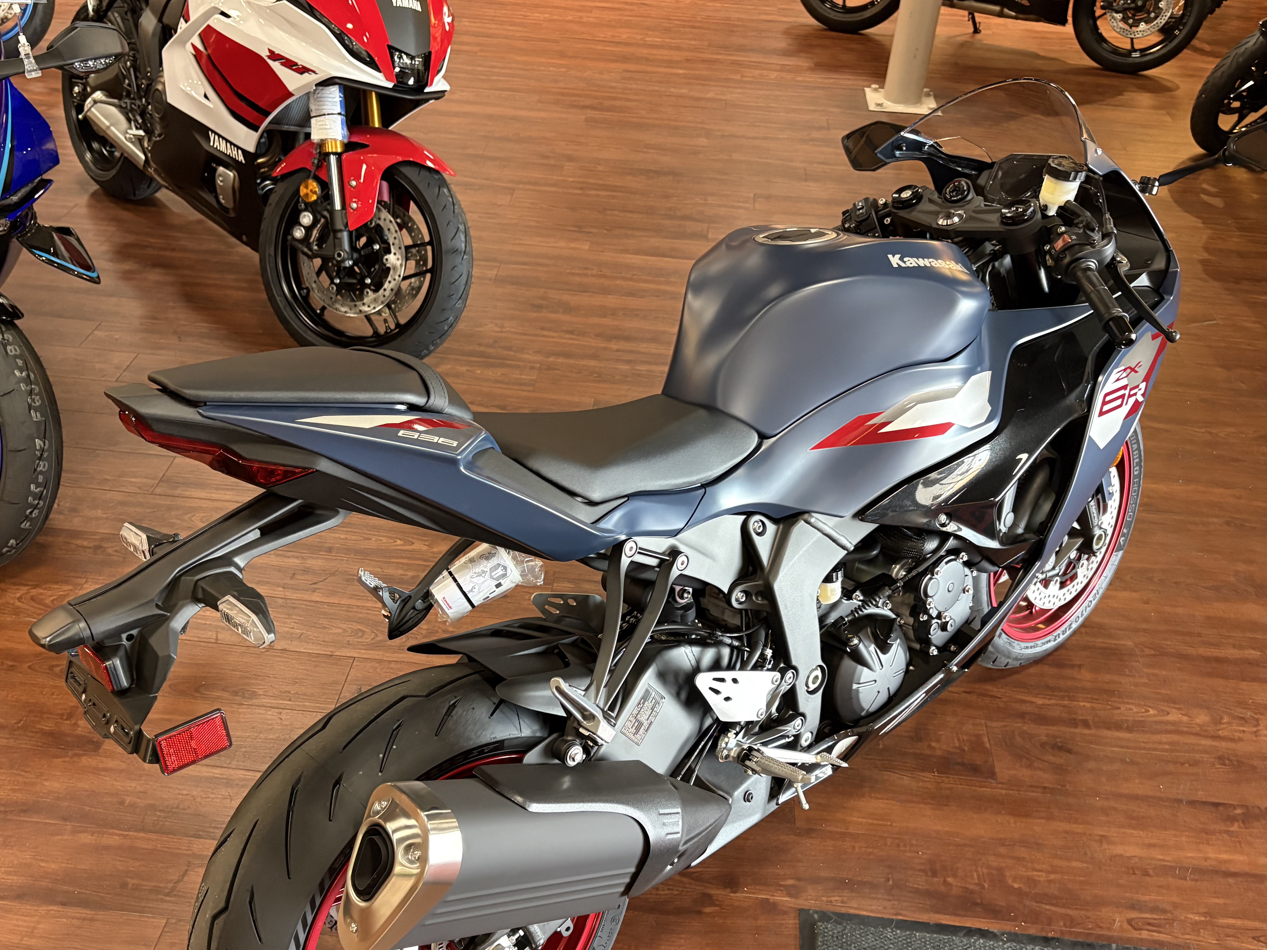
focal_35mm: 32
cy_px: 552
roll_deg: -4.2
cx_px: 627
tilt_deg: -37.3
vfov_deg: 44.0
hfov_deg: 56.8
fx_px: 1171
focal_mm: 5.96
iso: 320
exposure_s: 1/40
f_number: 1.6
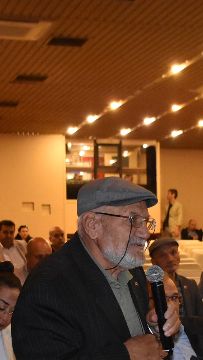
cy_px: 292
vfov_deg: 22.5
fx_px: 893
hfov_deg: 12.9
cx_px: 139
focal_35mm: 93
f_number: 3.8
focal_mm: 23
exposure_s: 1/60
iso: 3600
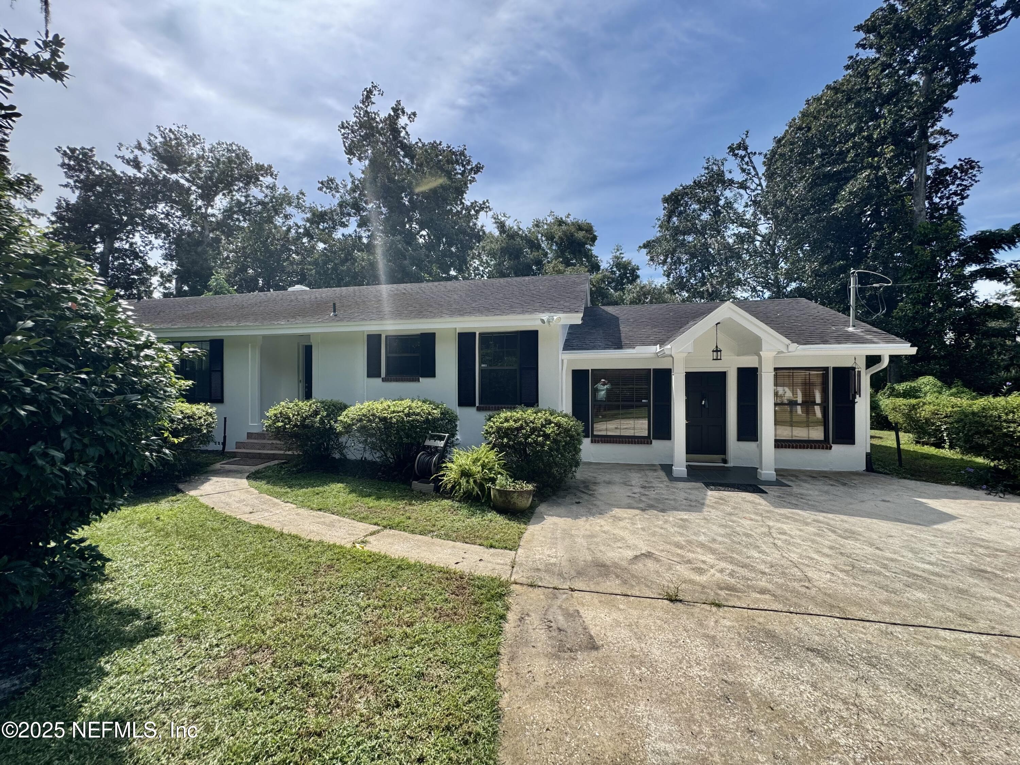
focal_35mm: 14
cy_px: 382
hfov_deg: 102.1
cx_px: 510
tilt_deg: +0.6
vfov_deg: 85.7
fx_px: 413
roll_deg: +0.3
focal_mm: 2.22
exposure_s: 1/858
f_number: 2.2
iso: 50
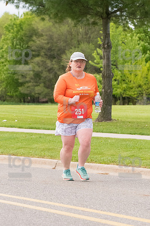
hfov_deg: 7.0
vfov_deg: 10.6
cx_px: 75
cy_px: 113
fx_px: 1221
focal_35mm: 195
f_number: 7.1
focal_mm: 130
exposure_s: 1/1600
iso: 4000
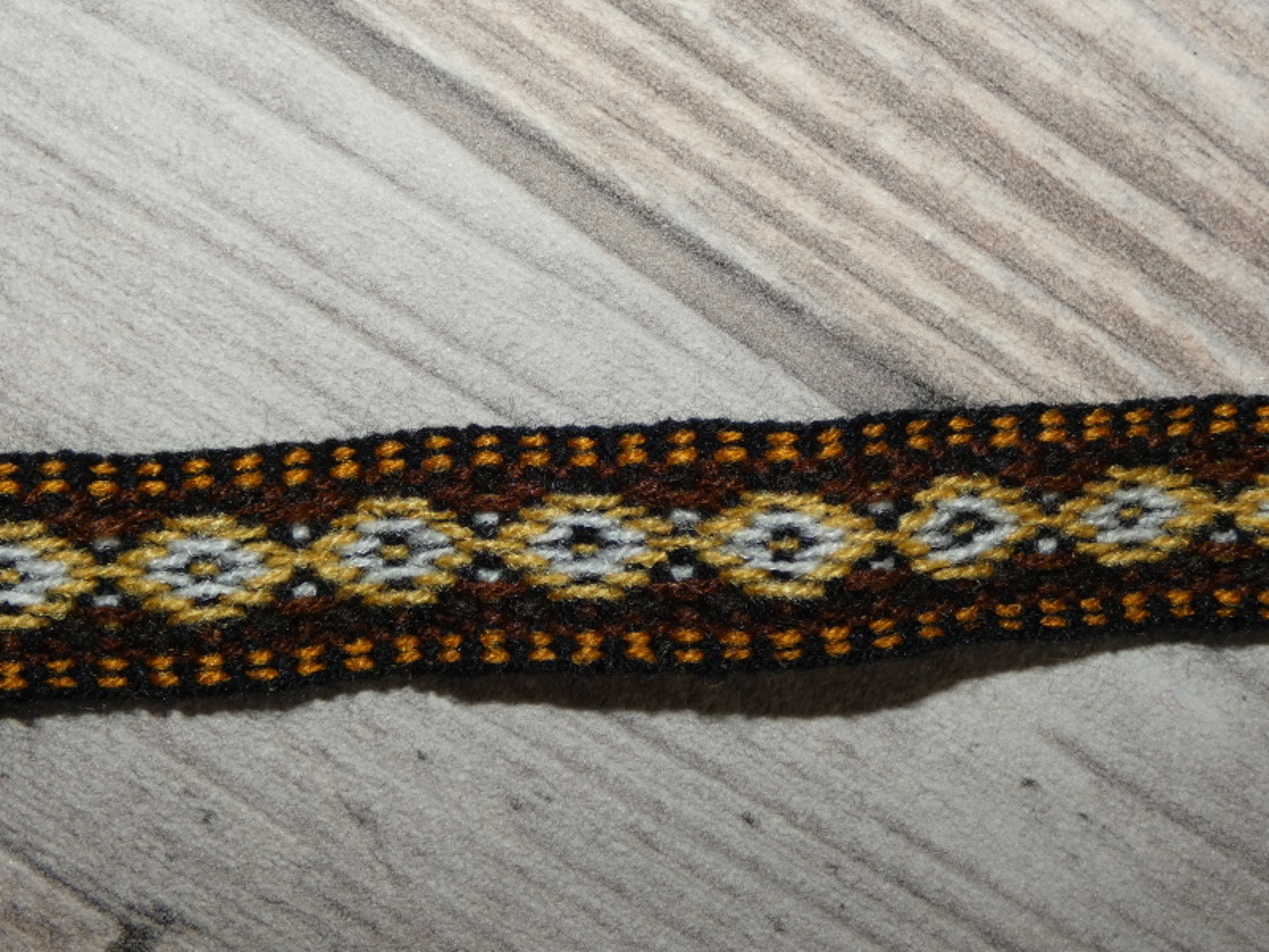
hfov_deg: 55.4
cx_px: 634
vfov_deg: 42.9
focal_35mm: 33
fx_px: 1210
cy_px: 476
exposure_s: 1/125
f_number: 3.4
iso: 100
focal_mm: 6
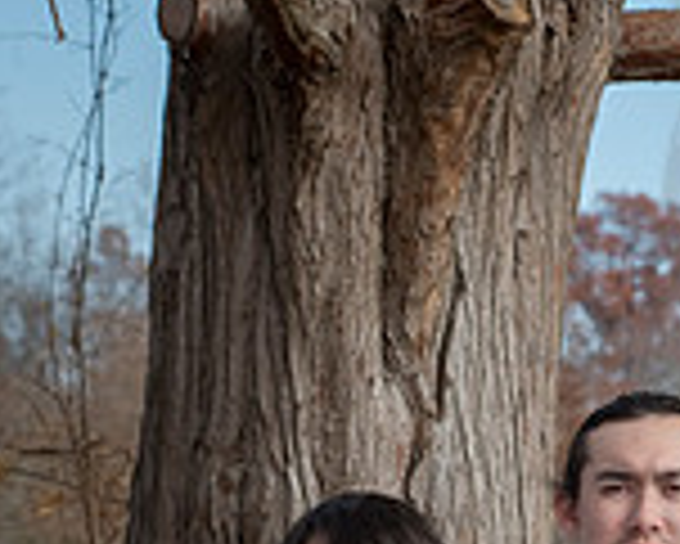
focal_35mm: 289
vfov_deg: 5.3
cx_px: 829
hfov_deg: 6.6
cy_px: 740
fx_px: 5820
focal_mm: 80
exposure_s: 1/640
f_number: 8
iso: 400
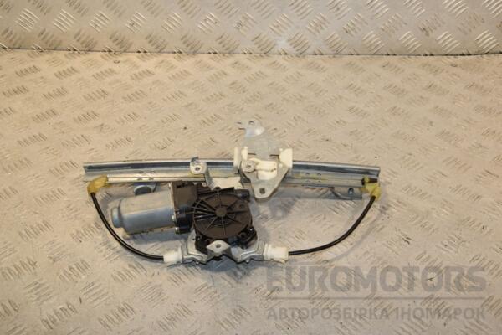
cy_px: 168
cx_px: 251
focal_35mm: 48
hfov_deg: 41.1
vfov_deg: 28.1
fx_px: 669
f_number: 9
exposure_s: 1/200
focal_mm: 32
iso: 800
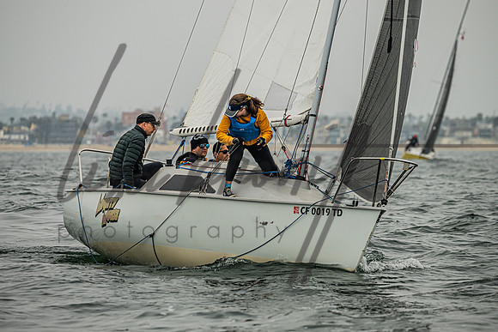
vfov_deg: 4.3
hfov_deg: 6.4
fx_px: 4451
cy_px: 151
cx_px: 233
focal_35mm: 322
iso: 250
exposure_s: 1/4000
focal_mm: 240
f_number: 5
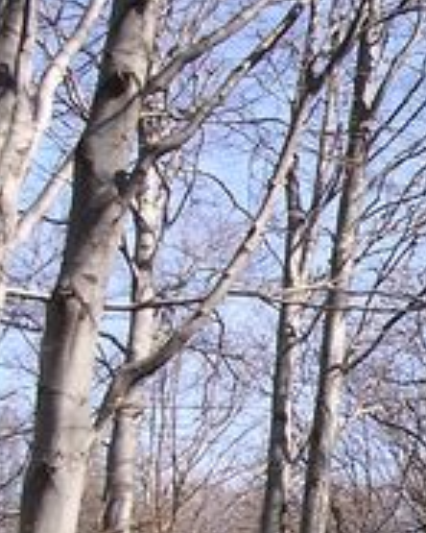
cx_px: 642
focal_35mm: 128
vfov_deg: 14.7
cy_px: 591
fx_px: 2017
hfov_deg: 11.5
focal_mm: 5.8
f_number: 2.8
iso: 100
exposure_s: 1/378
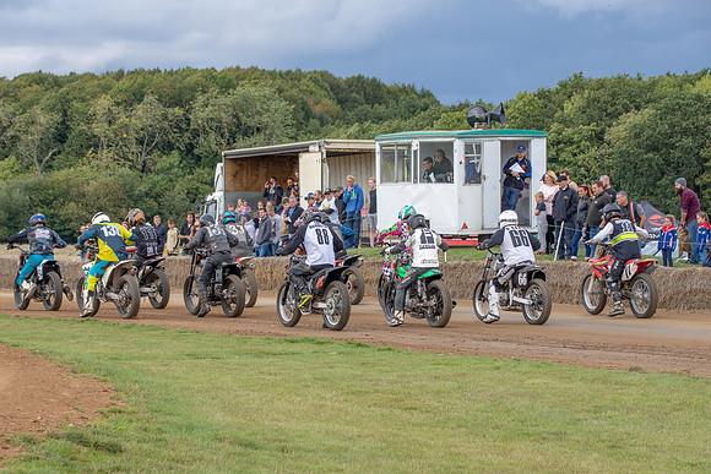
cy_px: 268
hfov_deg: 14.0
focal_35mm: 146
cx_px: 338
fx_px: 2886
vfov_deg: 9.4
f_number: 8
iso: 160
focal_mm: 86
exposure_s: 1/125
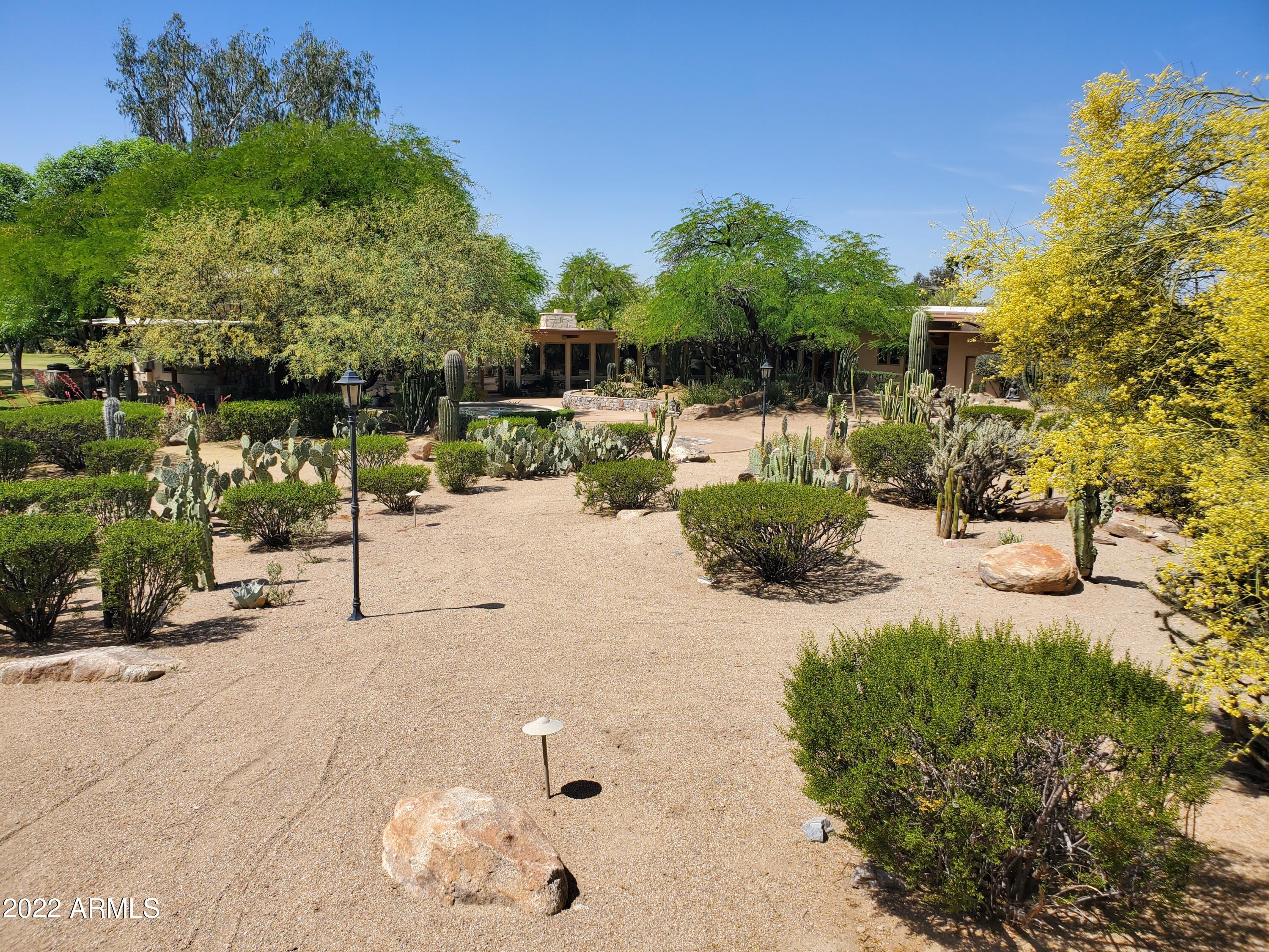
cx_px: 634
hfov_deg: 67.3
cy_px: 476
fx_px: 953
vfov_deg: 53.1
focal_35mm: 26
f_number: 2.4
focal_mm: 4.3
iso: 50
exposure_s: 1/1632
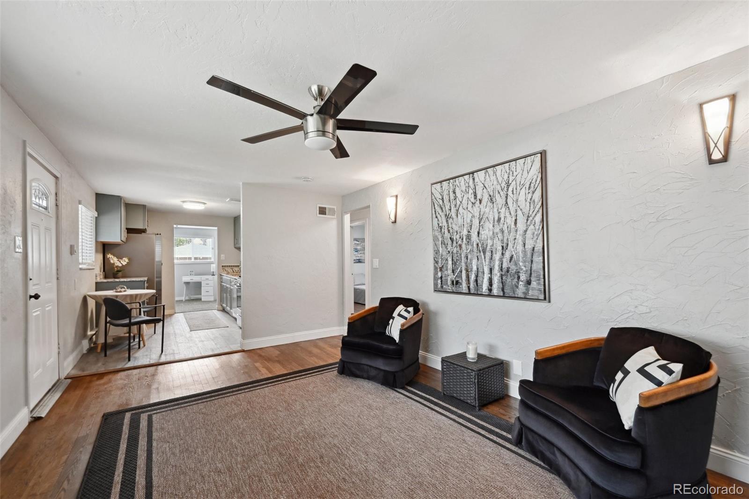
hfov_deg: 104.3
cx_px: 374
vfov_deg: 81.2
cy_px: 250
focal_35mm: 14
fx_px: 291
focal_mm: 14
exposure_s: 1/3.33
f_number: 11
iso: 400
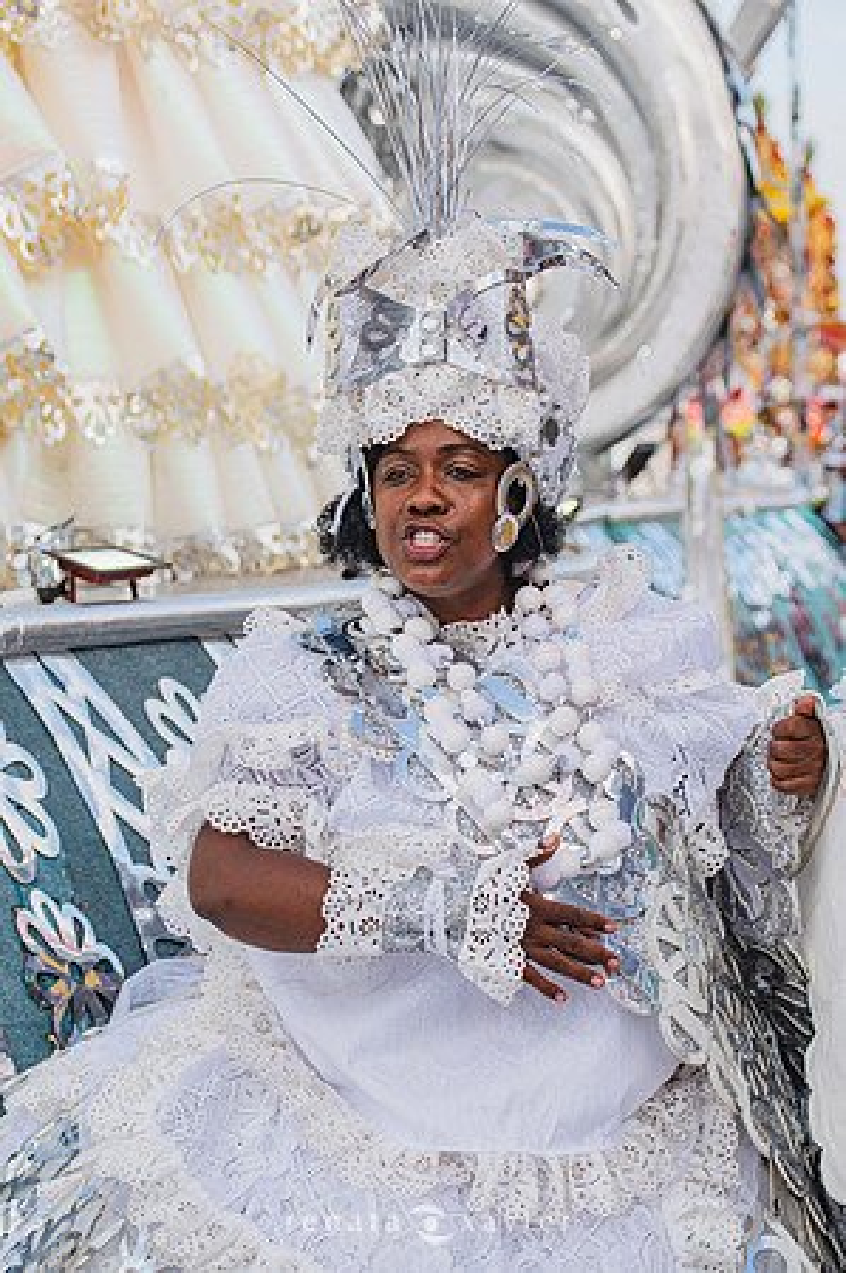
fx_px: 2897
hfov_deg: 16.6
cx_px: 423
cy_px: 636
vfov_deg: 24.8
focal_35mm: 82
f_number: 5.6
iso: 400
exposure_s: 1/1600
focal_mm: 82
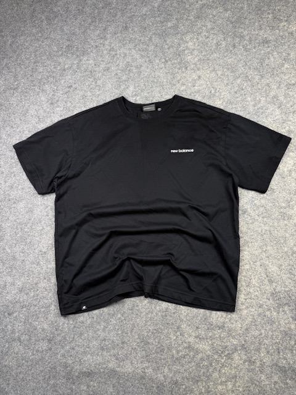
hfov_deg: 56.8
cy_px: 198
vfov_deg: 71.6
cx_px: 148
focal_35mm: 24
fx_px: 274
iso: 50
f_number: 1.78
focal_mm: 6.76
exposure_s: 1/100
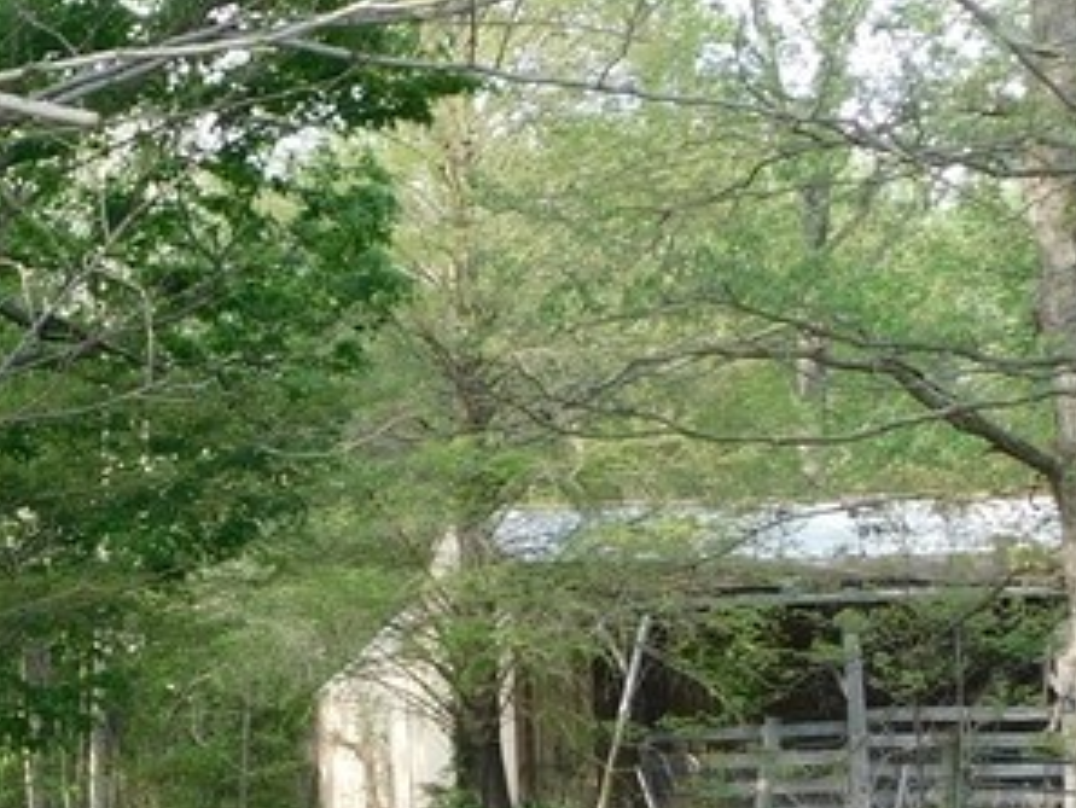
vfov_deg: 12.0
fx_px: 3856
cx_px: -558
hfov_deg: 14.7
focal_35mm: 124
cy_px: 496
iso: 125
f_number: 3.5
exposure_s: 1/125
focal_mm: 6.3
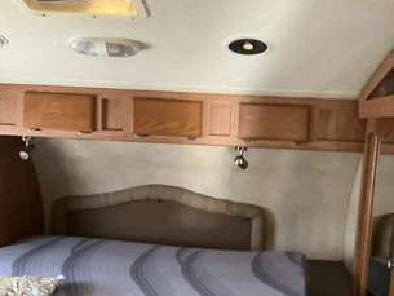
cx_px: 239
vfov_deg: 37.7
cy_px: 171
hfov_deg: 48.6
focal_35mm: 38
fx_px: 433
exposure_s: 1/30
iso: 500
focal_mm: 3
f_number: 1.8
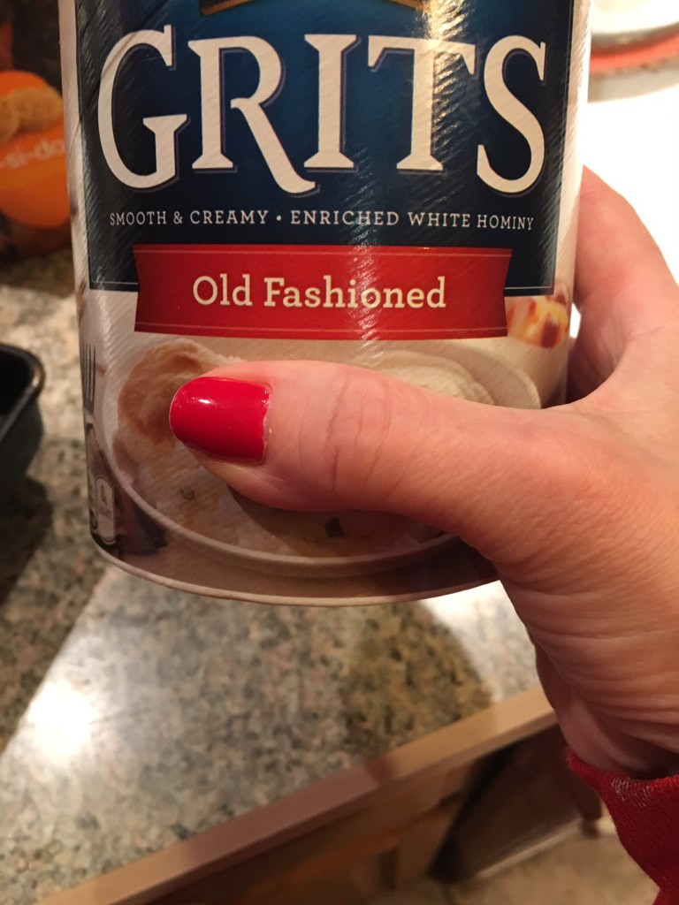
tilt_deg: -58.5
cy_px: 452
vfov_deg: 61.7
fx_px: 758
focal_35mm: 29
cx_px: 340
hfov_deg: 48.2
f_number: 2.2
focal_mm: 4.15
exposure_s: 1/30
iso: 160
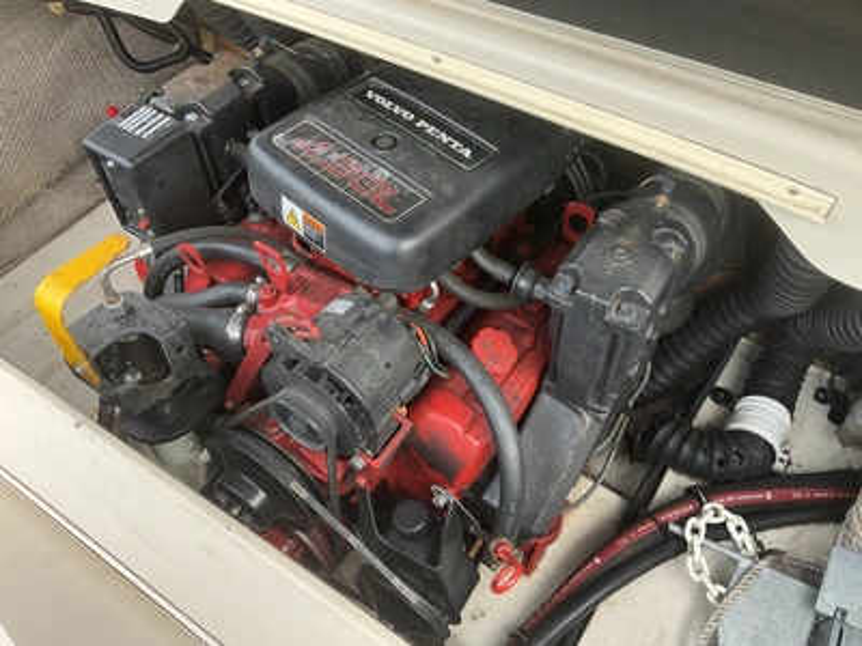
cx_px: 431
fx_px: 722
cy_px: 323
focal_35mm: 29
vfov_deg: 48.2
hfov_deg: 61.7
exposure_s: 1/157
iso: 25
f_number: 1.8
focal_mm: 3
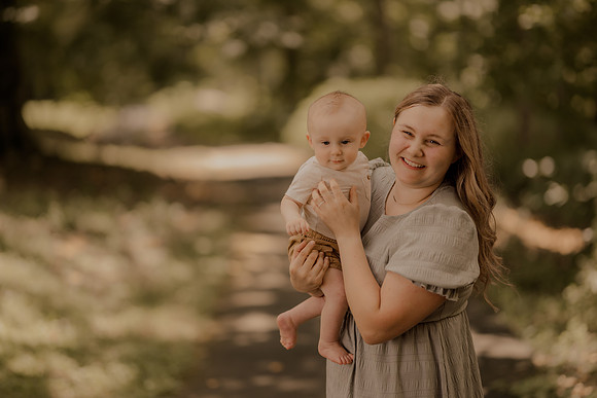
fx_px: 1410
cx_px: 298
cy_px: 199
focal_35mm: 85
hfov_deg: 23.9
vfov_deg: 16.1
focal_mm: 85
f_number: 1.4
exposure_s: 1/1000
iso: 160
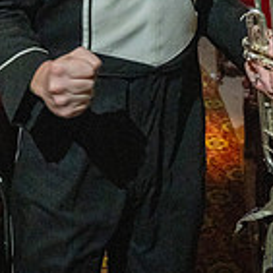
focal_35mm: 68
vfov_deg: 22.3
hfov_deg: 25.3
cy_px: -99
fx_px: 607
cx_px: 101
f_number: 2.8
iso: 12800
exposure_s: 1/500
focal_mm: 25
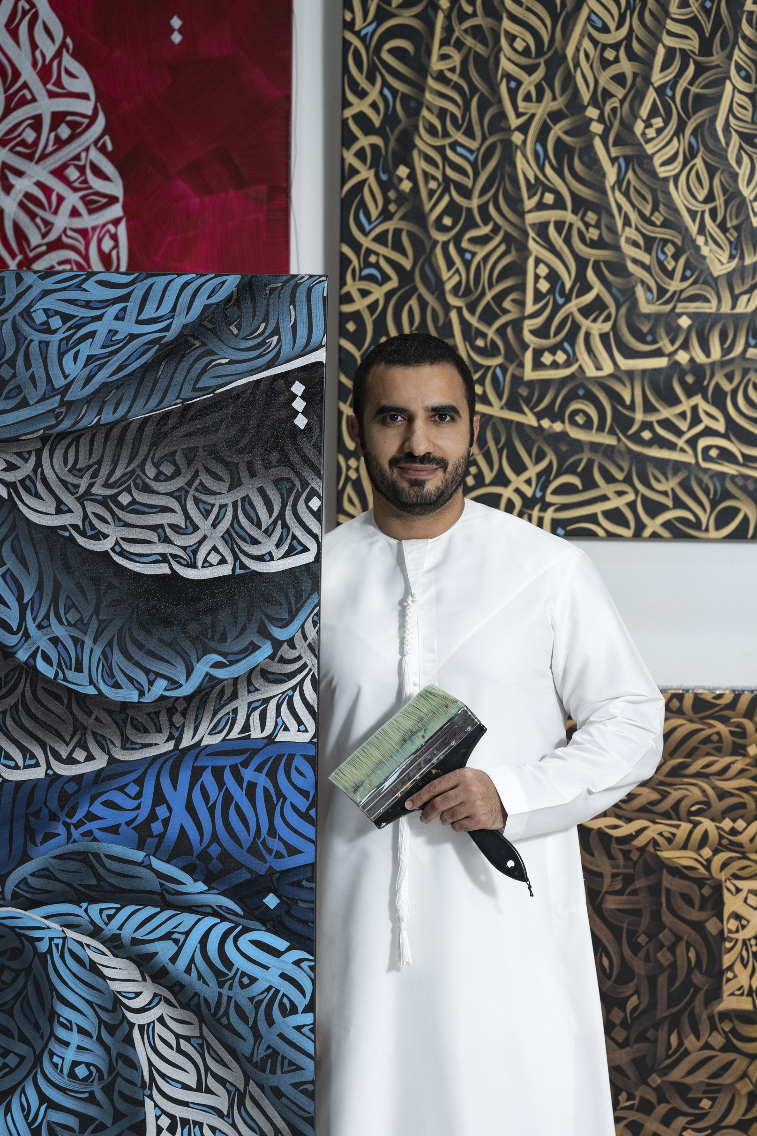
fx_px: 4101
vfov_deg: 15.8
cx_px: 346
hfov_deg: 10.5
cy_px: 677
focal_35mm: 130
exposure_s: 1/160
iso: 250
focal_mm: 105
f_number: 4
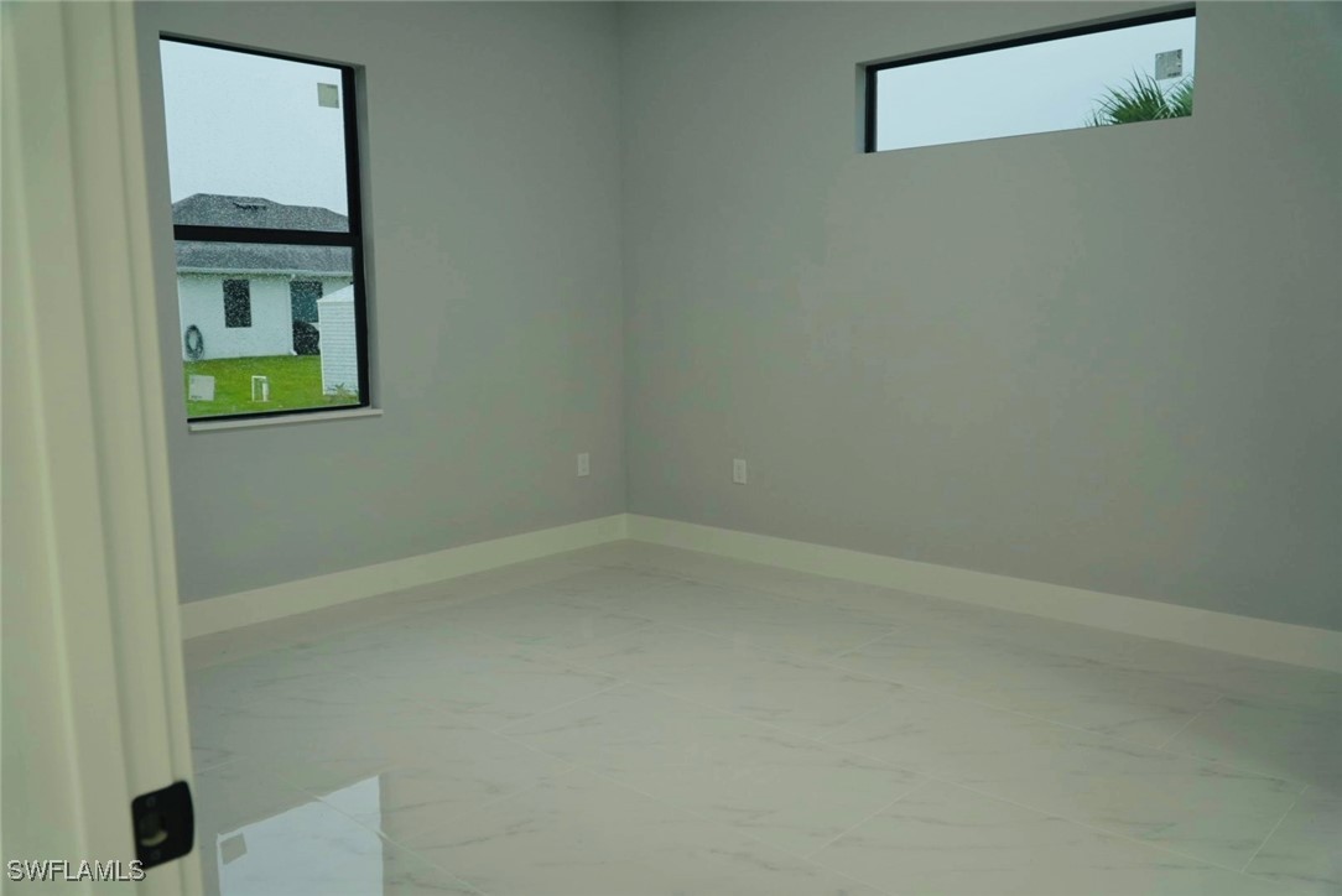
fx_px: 1007
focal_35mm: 27
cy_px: 448
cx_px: 671
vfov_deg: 48.0
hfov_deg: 67.4
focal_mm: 18
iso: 320
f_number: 4
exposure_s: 1/60
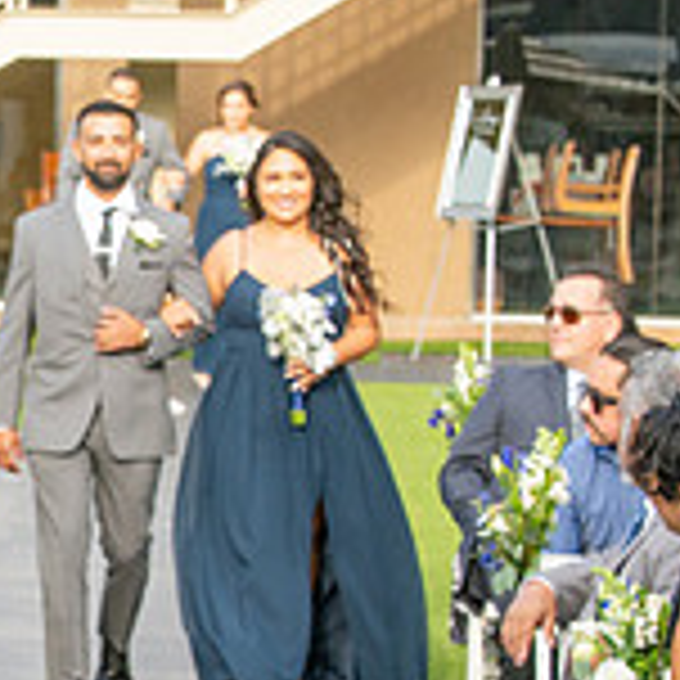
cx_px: -414
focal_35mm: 228
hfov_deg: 7.5
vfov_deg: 7.6
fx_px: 5067
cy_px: 669
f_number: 6.3
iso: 400
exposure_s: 1/400
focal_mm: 70
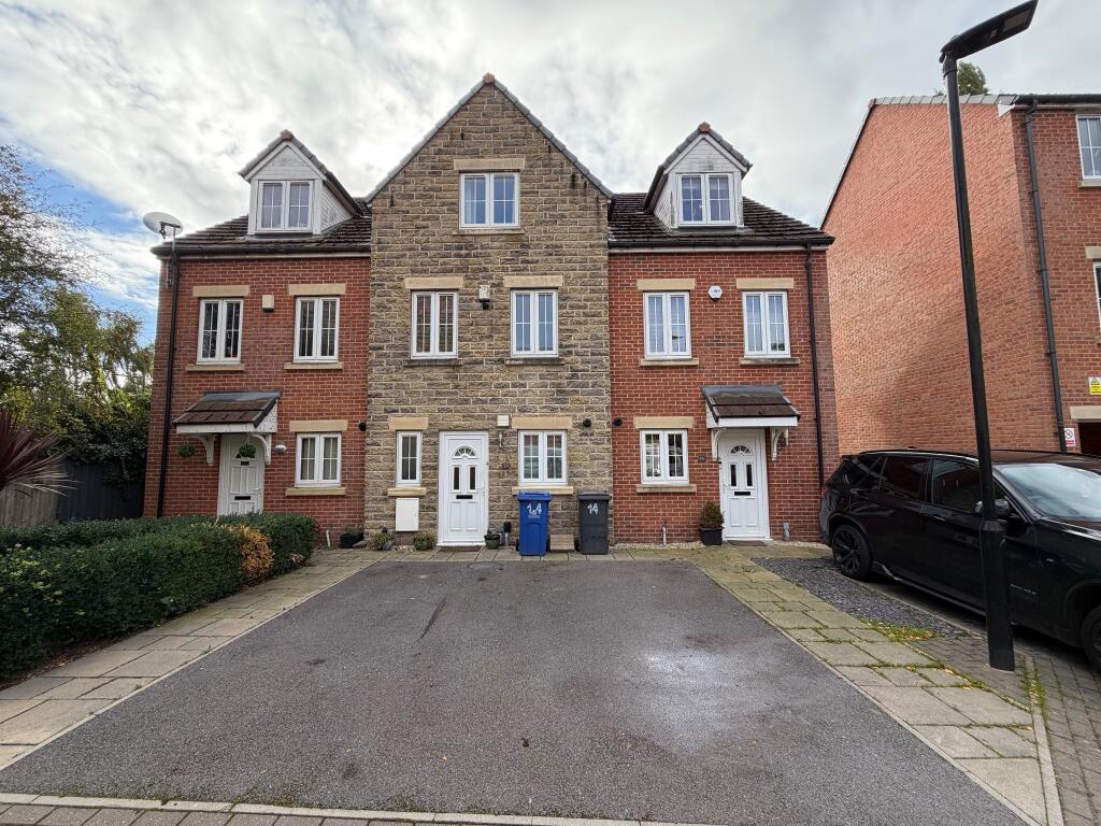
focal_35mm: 14
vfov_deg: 85.7
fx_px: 445
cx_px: 550
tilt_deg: +4.5
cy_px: 413
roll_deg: +0.6
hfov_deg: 102.1
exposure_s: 1/502
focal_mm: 2.22
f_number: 2.2
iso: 50
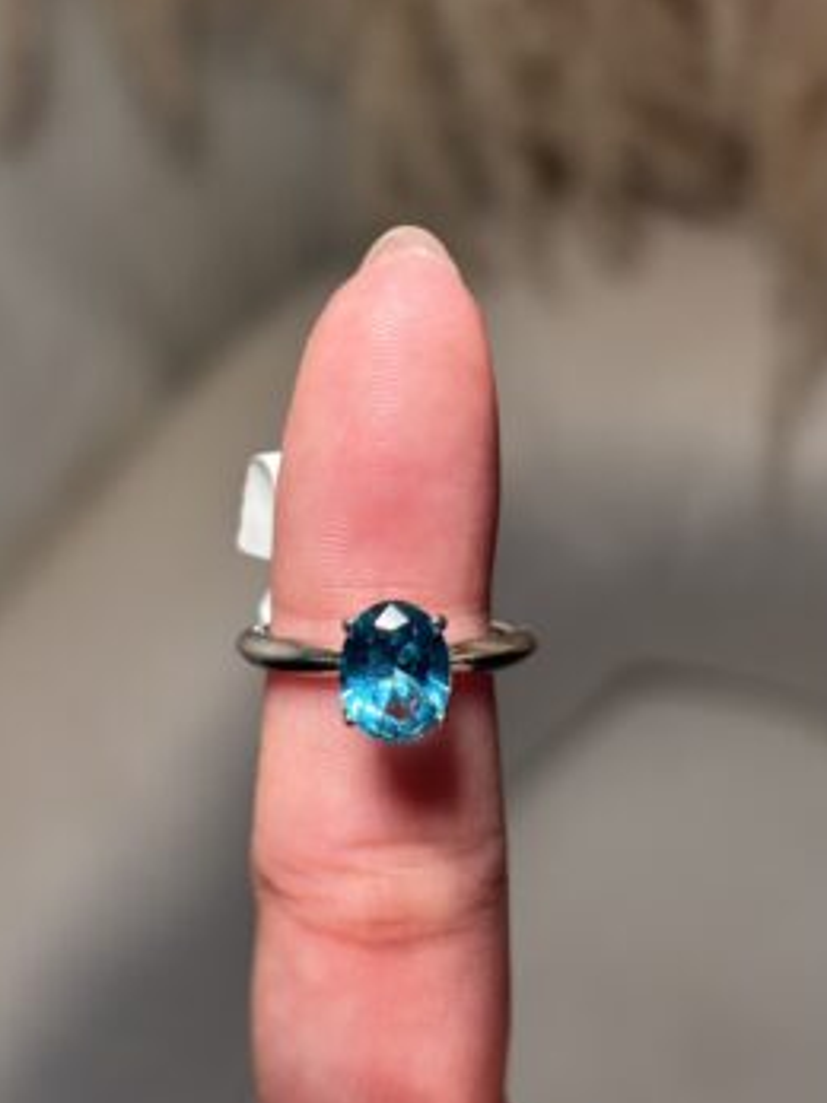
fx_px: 1912
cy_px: 518
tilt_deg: -59.7
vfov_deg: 32.2
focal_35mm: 60
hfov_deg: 24.4
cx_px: 366
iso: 50
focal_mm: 5.96
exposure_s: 1/64
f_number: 1.6
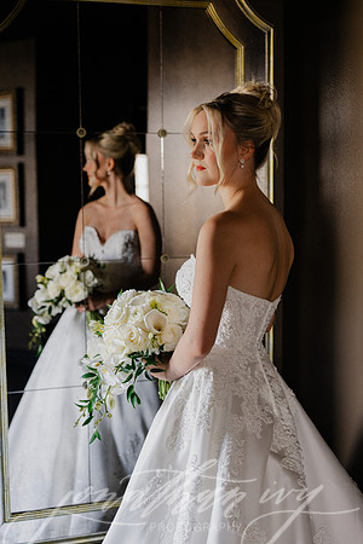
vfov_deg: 39.6
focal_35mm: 50
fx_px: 756
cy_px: 272
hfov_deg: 27.0
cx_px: 182
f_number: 2.8
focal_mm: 50
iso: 1600
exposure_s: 1/125
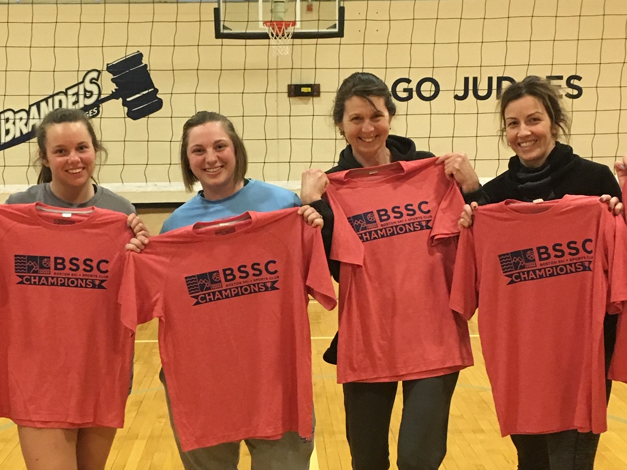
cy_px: 281
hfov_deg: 34.9
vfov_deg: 26.5
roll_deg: +0.3
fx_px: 996
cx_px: 287
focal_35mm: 55
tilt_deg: -7.6
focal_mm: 4.15
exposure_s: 1/30
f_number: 2.2
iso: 200
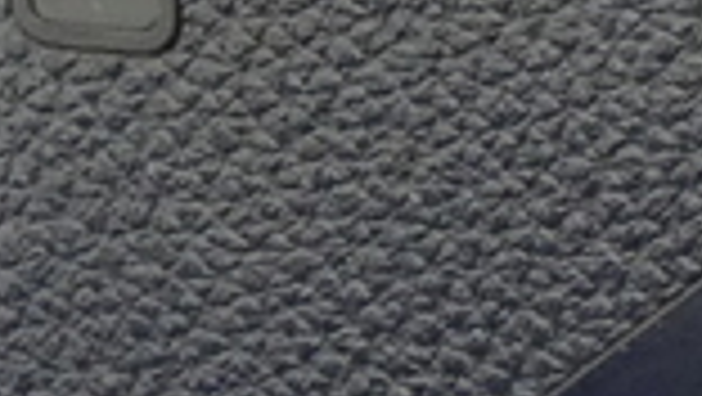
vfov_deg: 4.4
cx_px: 1557
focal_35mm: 276
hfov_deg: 7.4
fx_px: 5141
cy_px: -153
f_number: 8
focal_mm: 5.8
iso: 200
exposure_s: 1
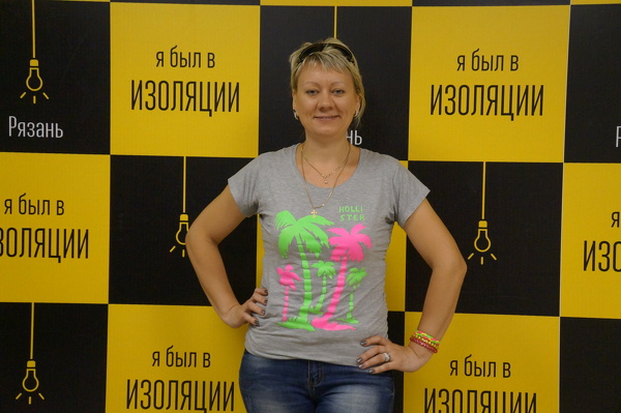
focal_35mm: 62
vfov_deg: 22.0
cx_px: 310
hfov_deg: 32.7
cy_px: 206
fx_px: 1060
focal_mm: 41
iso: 3200
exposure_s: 1/100
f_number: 4.5
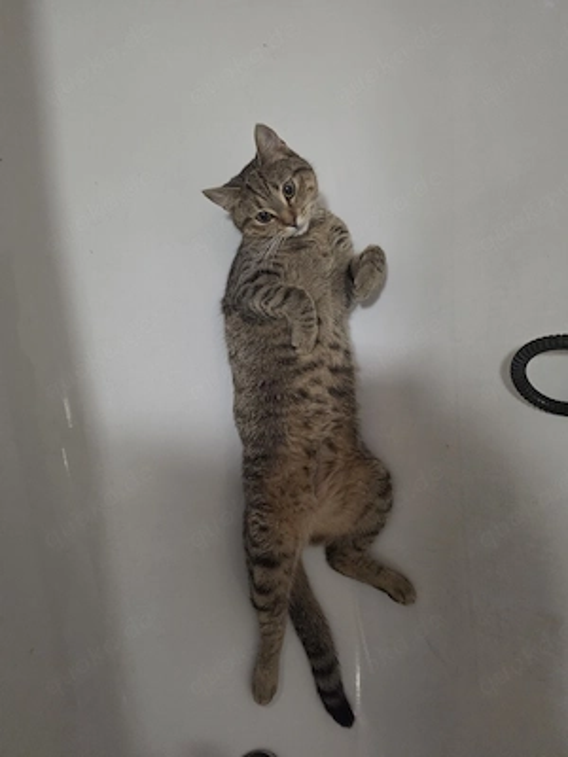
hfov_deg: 58.9
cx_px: 284
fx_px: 503
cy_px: 378
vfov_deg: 73.9
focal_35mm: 23
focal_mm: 6.5
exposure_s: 1/101
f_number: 1.4
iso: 1250
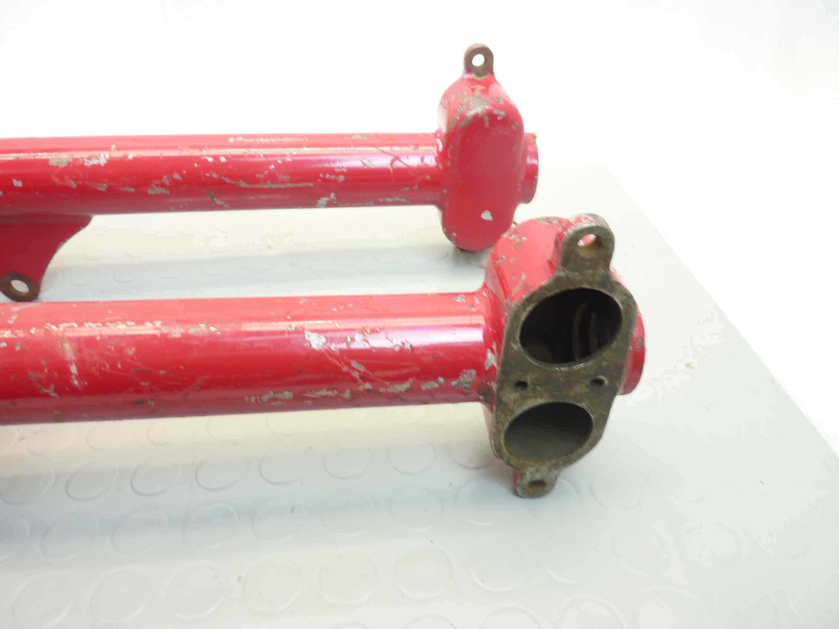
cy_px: 314
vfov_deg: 54.9
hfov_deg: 69.4
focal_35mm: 25
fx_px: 606
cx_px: 420
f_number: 3.3
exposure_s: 1/8
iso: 80
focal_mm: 4.1
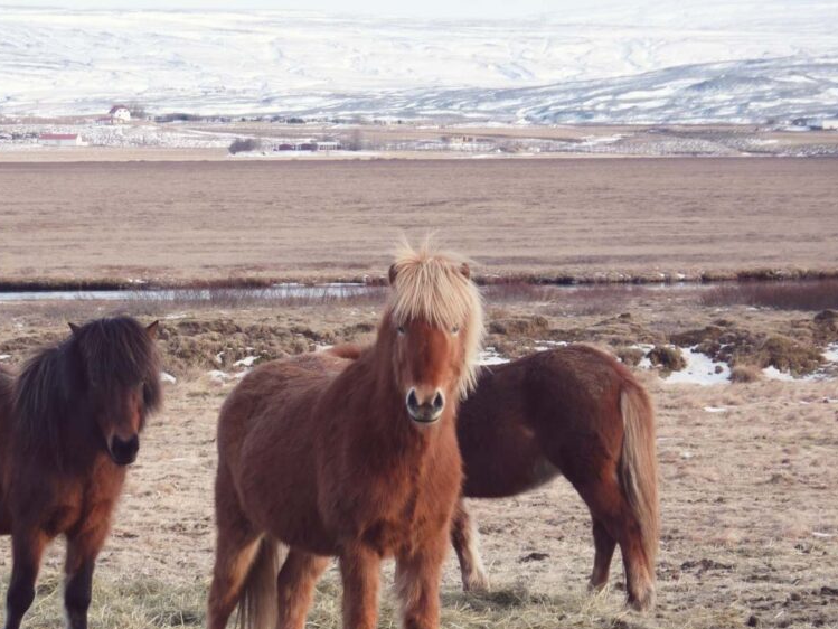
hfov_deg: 9.2
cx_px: 290
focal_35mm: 216
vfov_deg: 6.9
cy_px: 412
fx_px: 5230
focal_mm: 25.9
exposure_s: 1/100
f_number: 4.5
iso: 80
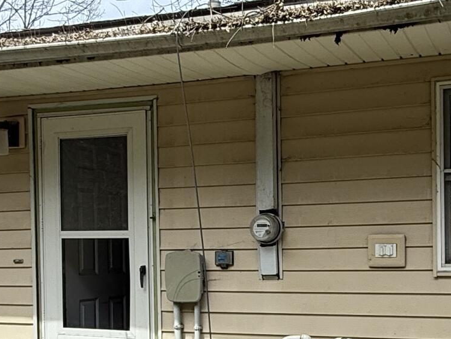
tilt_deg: -3.0
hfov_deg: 34.3
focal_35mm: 56
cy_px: 268
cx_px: 259
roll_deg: +0.9
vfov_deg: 25.7
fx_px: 730
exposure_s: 1/853
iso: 64
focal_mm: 2.22
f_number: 2.2
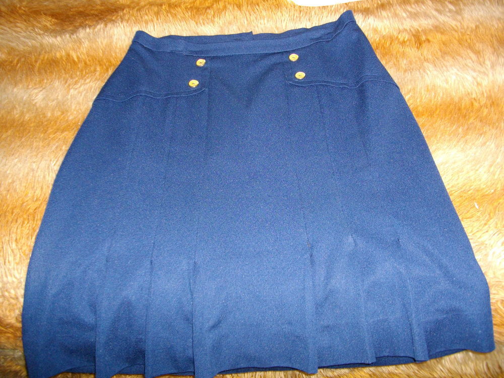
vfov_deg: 44.2
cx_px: 252
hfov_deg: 56.8
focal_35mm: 32
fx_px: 466
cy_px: 189
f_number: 2.9
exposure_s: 1/50
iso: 200
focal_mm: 5.7
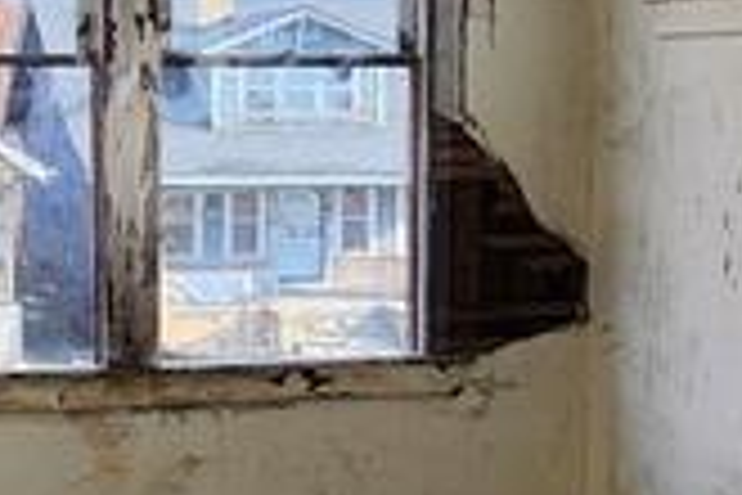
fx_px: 1731
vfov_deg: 16.2
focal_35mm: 84
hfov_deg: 24.1
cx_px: 279
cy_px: 338
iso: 50
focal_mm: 2.2
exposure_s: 1/168
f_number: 2.2
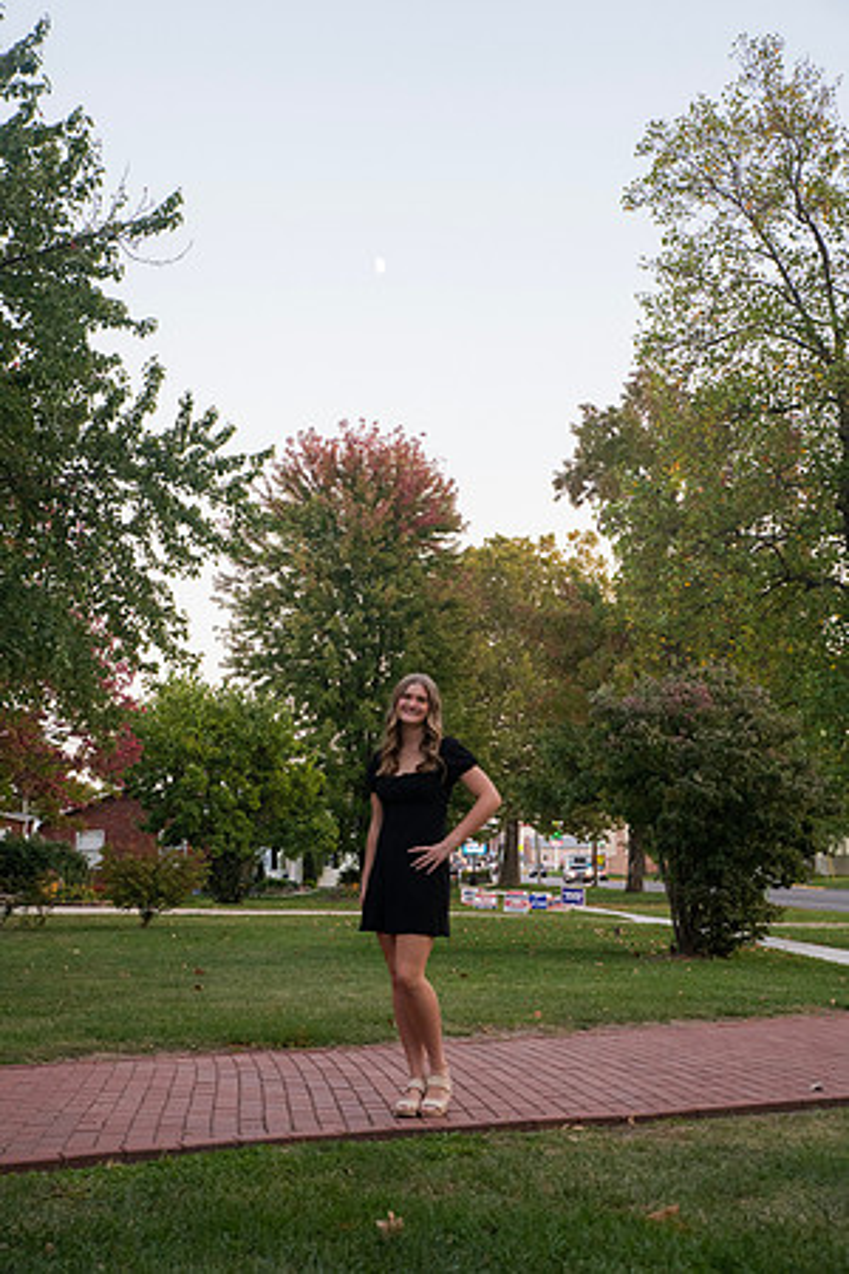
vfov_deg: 41.1
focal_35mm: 48
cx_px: 424
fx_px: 1698
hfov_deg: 28.1
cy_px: 637
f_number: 5.6
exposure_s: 1/160
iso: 2000
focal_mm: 48
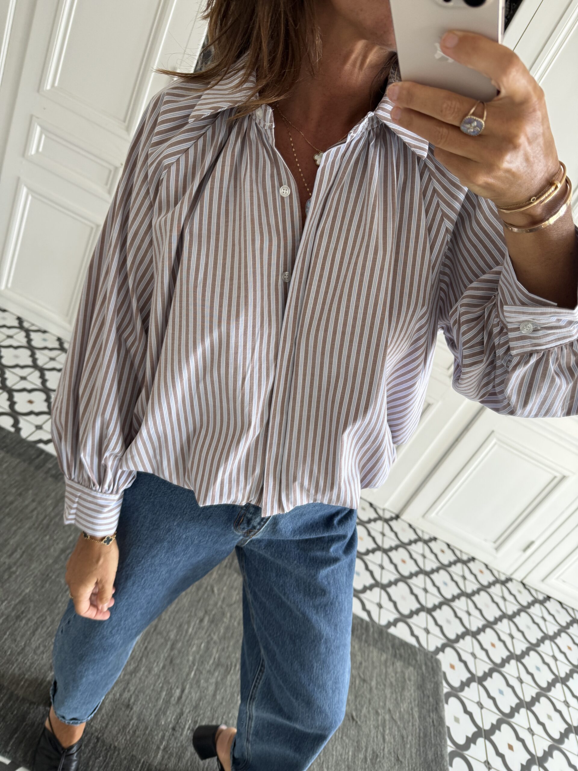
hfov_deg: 56.8
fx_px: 534
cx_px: 289
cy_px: 386
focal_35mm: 24
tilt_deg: -48.6
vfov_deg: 71.6
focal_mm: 6.76
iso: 125
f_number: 1.78
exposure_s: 1/121
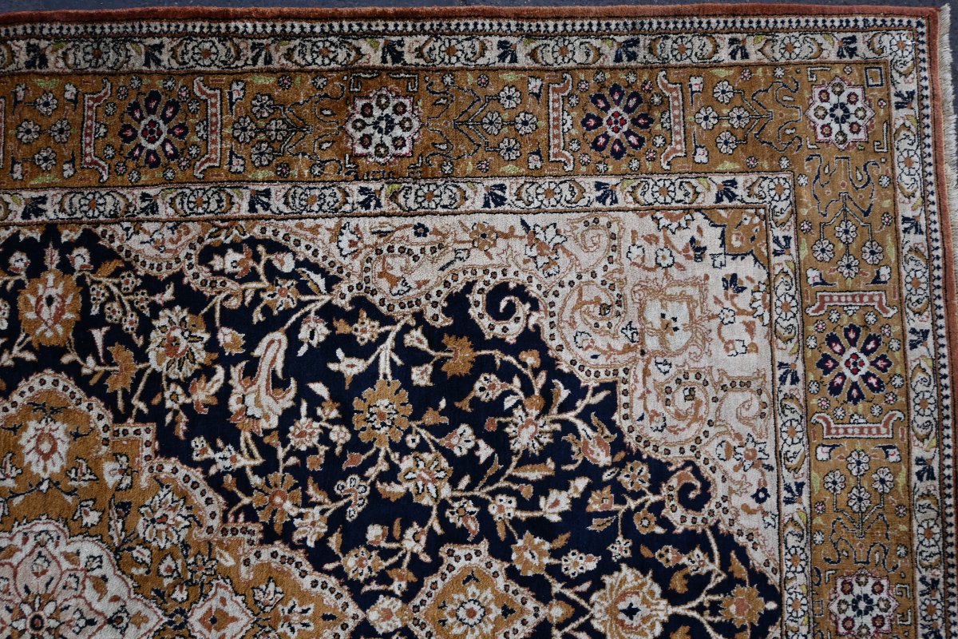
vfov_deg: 39.1
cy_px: 320
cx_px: 479
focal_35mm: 34
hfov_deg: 56.1
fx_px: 898
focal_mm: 22.5
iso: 220
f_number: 4
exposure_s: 1/250
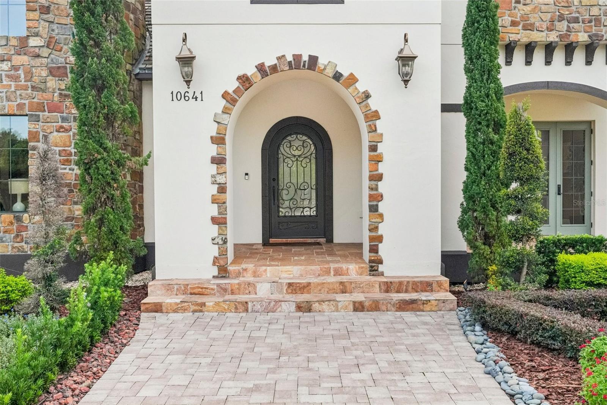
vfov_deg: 36.9
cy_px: 202
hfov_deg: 53.1
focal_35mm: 36
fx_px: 607
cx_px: 304
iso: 800
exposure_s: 1/500
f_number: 8
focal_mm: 24
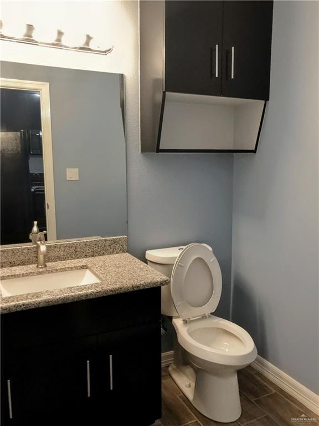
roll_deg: +0.3
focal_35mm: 28
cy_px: 213
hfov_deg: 49.7
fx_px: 344
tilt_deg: -4.6
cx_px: 160
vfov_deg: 63.4
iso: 80
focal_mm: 3.99
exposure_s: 1/15
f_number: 1.8
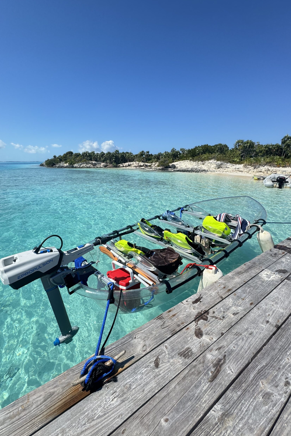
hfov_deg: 77.3
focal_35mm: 15
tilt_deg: -19.0
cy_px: 214
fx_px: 182
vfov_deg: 100.4
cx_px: 141
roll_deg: -0.2
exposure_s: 1/2584
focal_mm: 2.22
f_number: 2.2
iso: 50
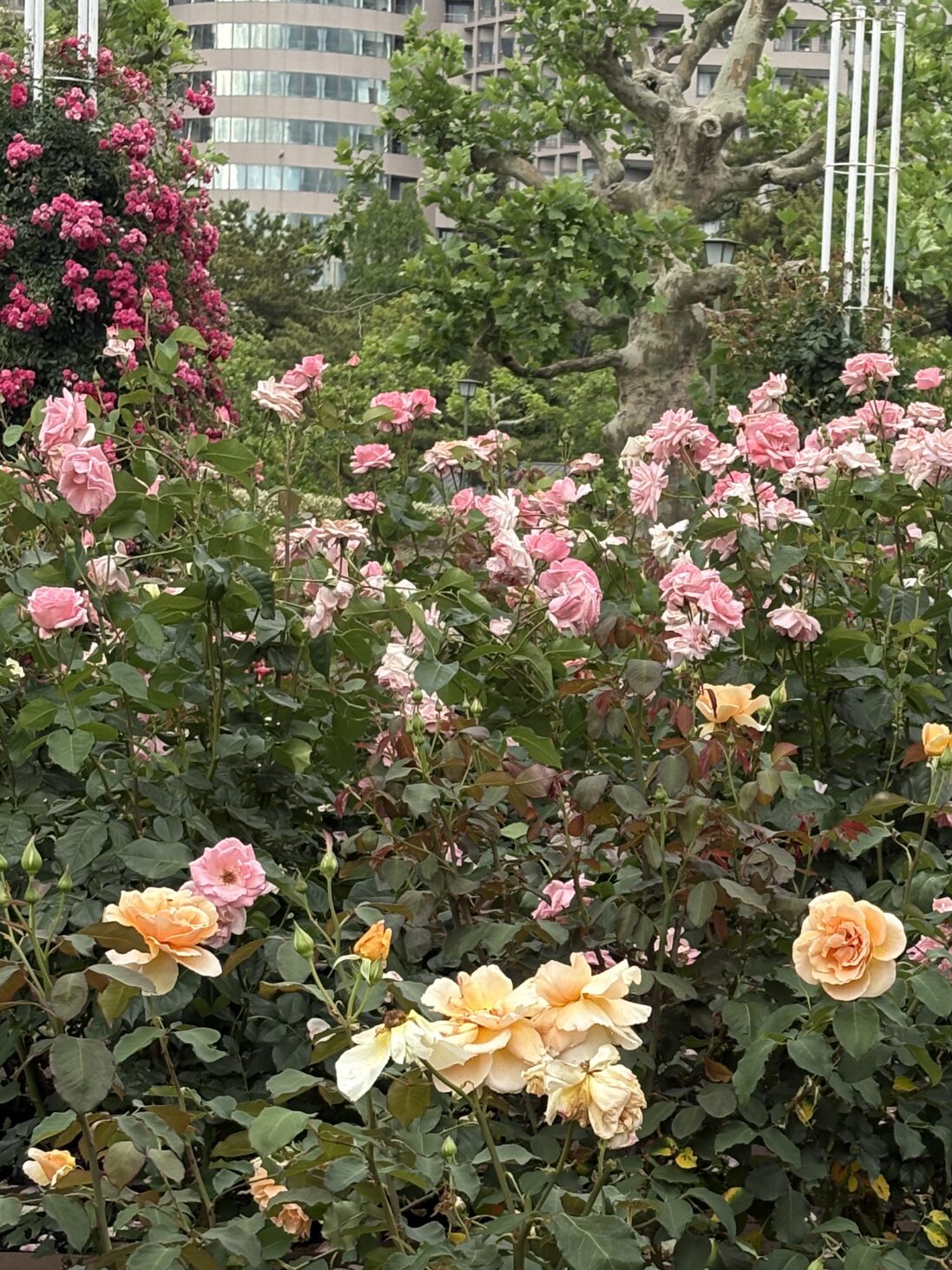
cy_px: 777
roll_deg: -1.6
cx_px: 764
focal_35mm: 91
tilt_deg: -3.2
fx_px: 3337
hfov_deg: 16.1
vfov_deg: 21.5
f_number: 1.6
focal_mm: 5.96
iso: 40
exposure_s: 1/740
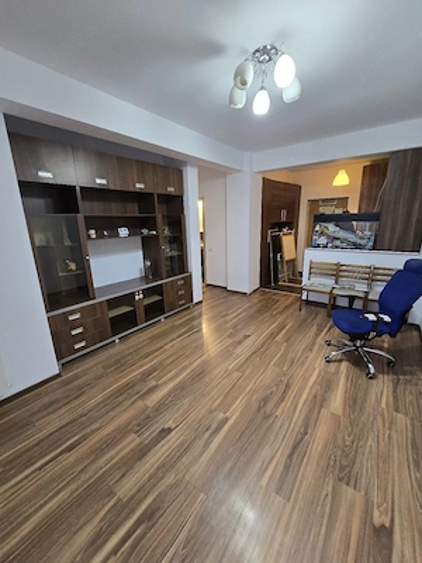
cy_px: 282
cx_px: 211
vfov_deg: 106.2
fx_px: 211
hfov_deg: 89.9
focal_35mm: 13
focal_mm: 2.2
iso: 320
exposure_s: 1/50.3
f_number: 2.2
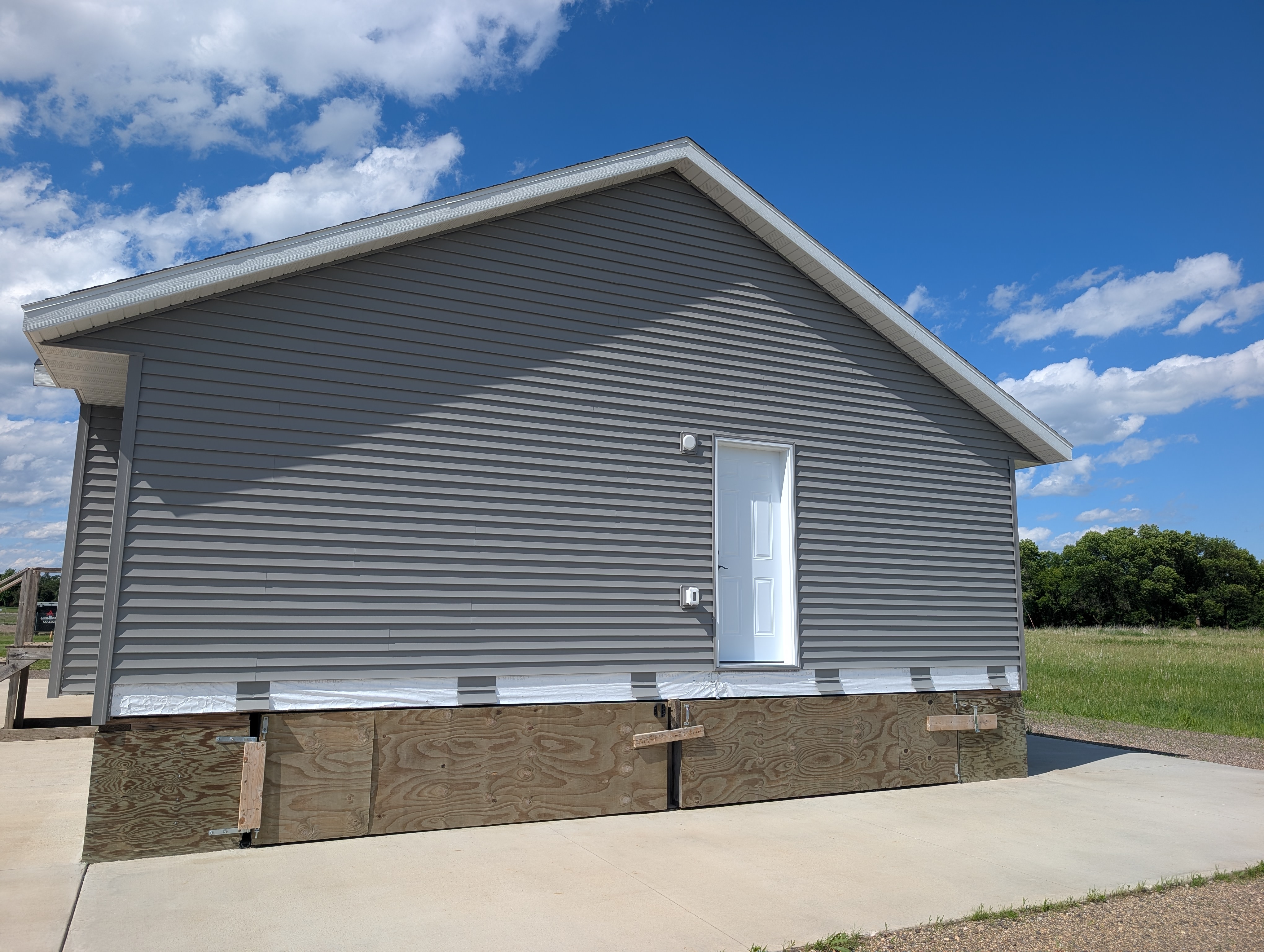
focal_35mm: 24
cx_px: 632
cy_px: 476
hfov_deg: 71.5
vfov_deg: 56.9
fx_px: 878
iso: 20
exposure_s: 1/1805
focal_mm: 6.9
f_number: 1.68
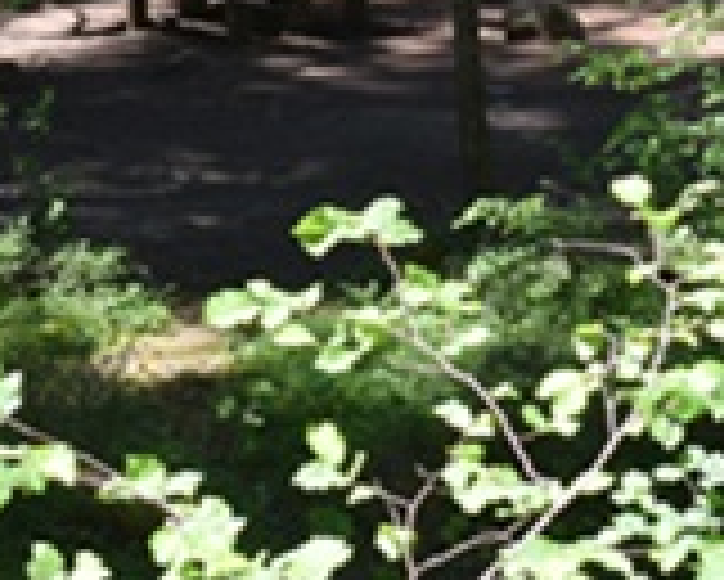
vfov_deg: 5.7
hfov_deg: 7.3
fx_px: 5703
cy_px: -443
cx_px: 490
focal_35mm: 266
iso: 400
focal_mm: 38
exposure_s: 1/250
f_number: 8
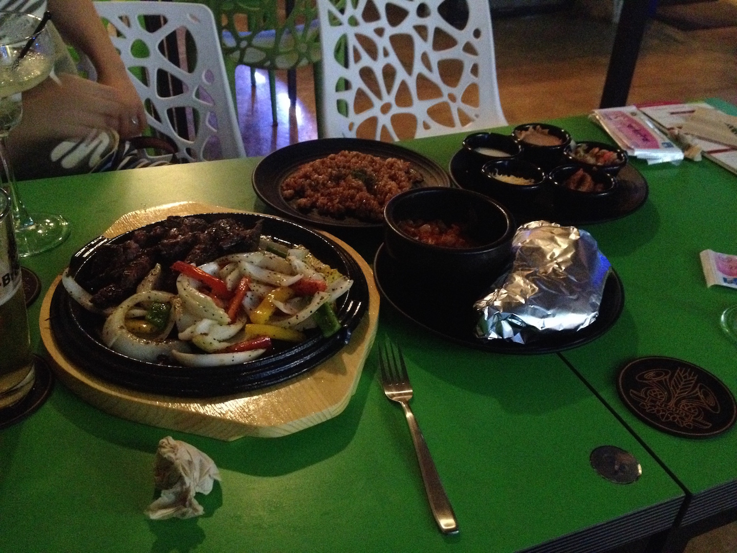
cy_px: 276
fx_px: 745
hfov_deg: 52.6
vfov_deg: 40.7
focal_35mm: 35
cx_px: 368
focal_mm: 4.28
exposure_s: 1/15
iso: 800
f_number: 2.4
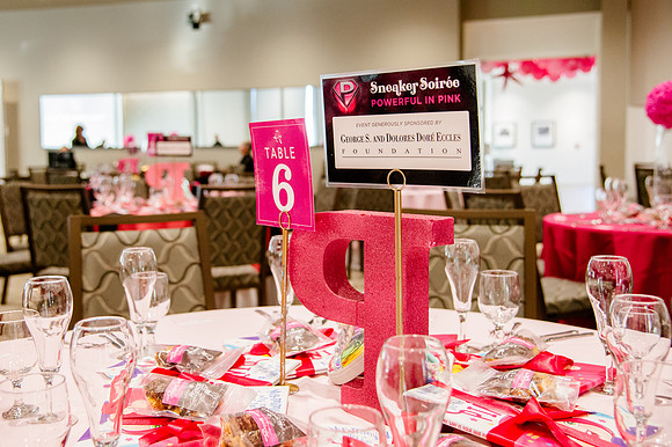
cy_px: 195
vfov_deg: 31.2
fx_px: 799
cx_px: 293
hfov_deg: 45.5
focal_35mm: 43
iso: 4000
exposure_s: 1/125
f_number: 4
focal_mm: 38
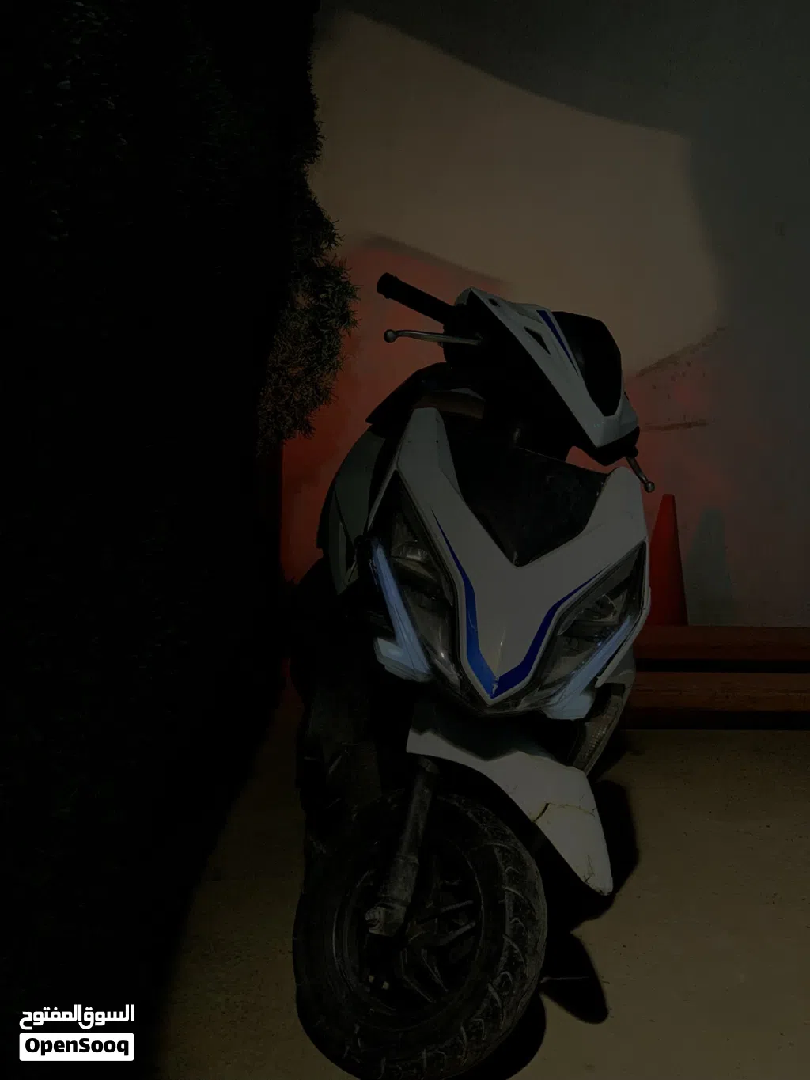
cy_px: 540
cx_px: 405
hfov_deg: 28.0
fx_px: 1622
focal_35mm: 52
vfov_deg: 36.8
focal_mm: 6
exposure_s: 1/100
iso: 125
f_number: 2.4
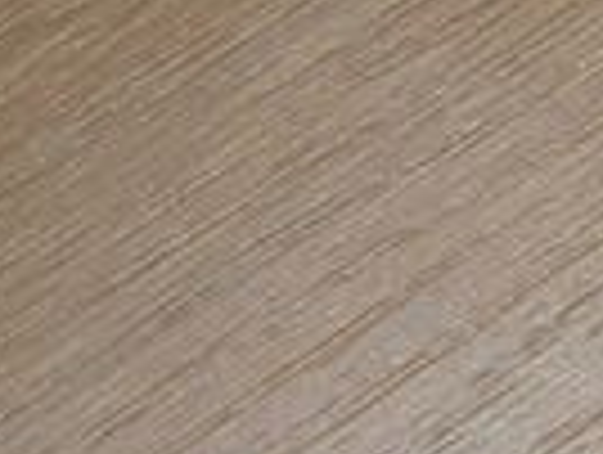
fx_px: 8010
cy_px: 859
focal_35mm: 459
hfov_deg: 4.2
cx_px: 1557
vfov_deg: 3.2
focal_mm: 12.71
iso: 64
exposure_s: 1/60
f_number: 4.4
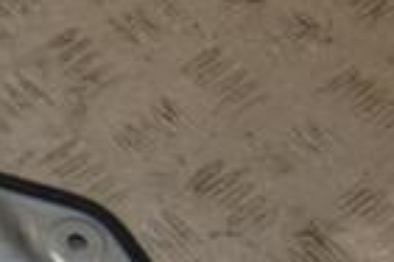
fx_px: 1674
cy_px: 463
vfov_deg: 8.6
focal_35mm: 153
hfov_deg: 12.2
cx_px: -327
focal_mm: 24
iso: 800
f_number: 10
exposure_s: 1/200
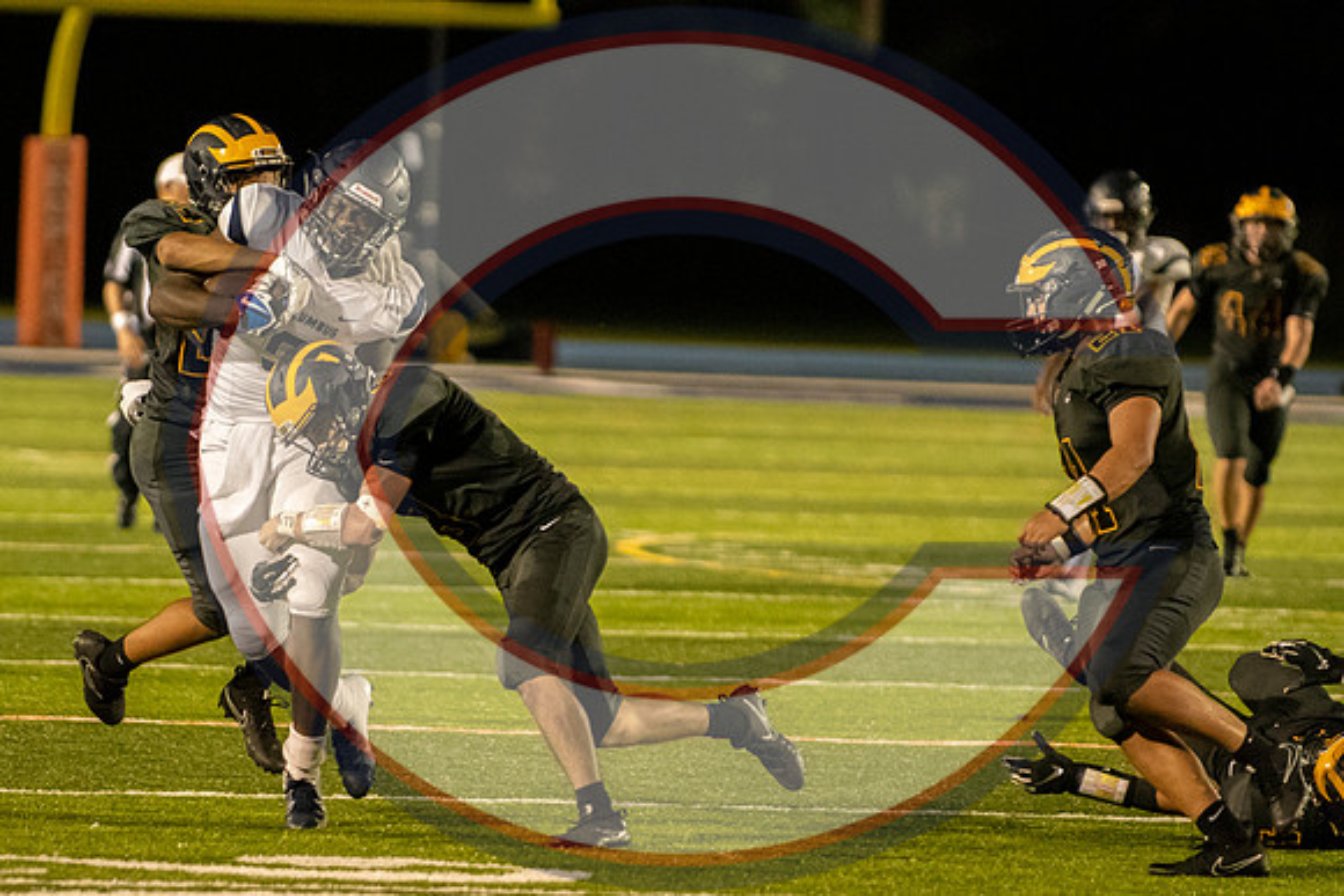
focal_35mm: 380
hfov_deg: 5.4
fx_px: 14184
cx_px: 493
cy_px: 567
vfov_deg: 3.6
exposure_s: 1/1250
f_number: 2.8
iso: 10000
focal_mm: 200
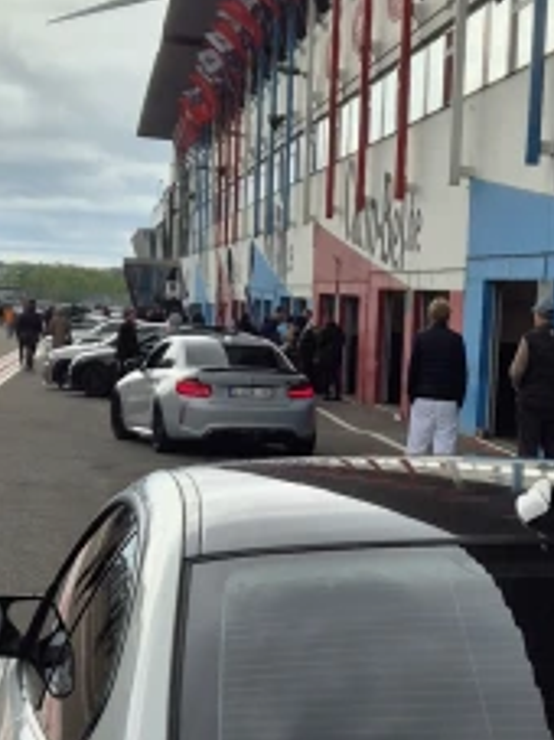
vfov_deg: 17.9
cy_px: 689
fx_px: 2307
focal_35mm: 108
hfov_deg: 13.6
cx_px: 437
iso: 25
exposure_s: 1/2152
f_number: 1.8
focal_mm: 5.4
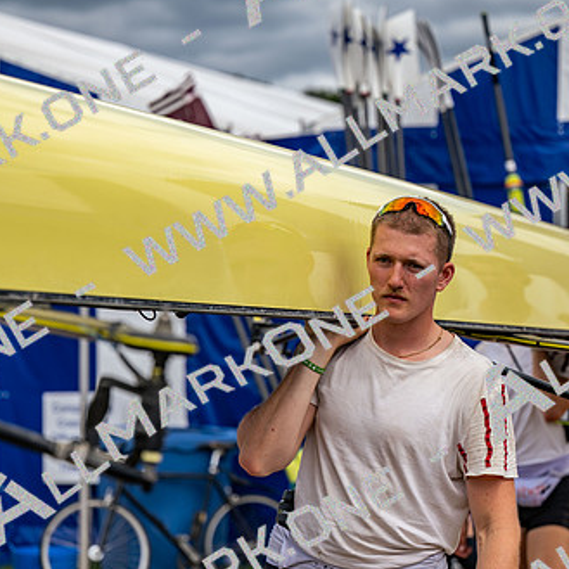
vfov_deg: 14.9
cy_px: 281
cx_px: 337
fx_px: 2176
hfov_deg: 14.9
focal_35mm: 117
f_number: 2.8
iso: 80
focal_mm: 78
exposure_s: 1/2000
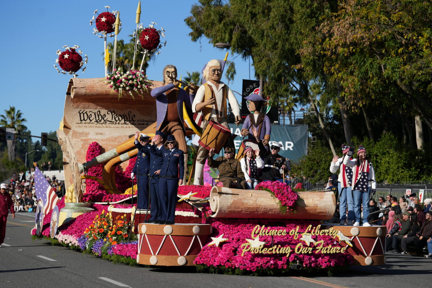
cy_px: 144
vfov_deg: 13.6
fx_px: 1212
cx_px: 216
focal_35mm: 101
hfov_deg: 20.2
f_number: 4
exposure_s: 1/1600
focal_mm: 101
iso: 100
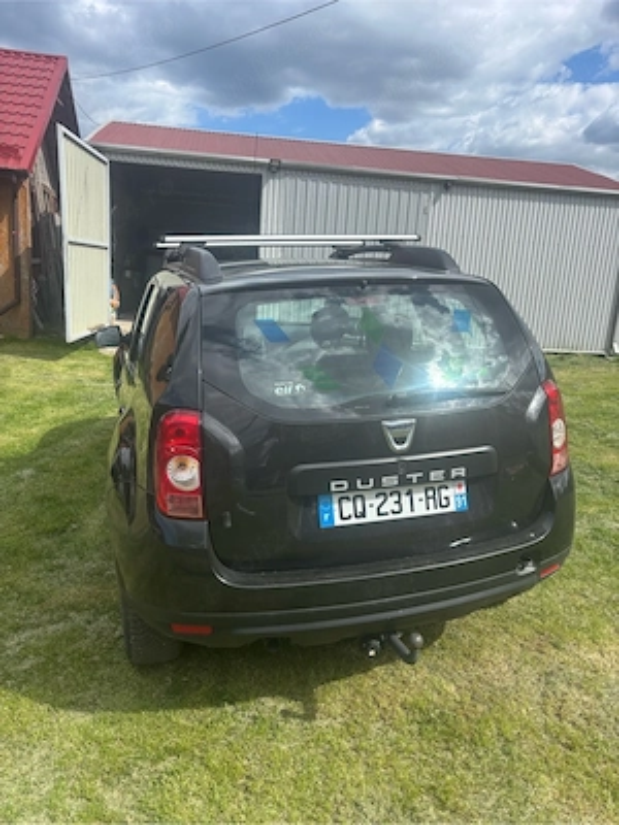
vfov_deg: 67.3
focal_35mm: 26
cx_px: 310
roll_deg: -4.8
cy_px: 412
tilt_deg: -11.5
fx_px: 620
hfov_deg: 53.1
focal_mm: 5.96
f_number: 1.6
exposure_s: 1/2242
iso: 50
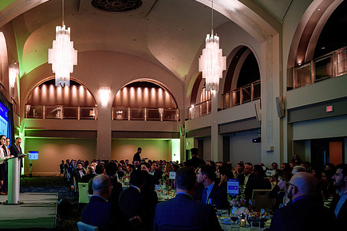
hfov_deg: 45.8
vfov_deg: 31.8
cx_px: 120
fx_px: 405
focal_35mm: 42
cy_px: 142
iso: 1000
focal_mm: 31.5
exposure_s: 1/60
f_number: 4
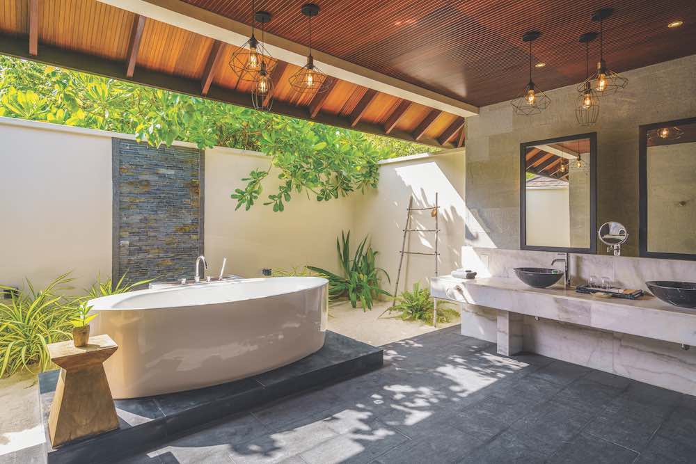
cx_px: 348
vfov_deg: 64.6
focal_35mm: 19
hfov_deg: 86.9
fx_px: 367
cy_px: 232
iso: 50
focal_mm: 19
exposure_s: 1/5
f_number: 8
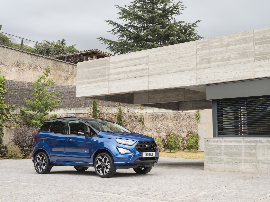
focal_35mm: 51
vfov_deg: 28.6
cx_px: 135
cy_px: 101
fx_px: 398
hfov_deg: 37.5
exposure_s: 1/4
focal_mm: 64
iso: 100
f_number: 16
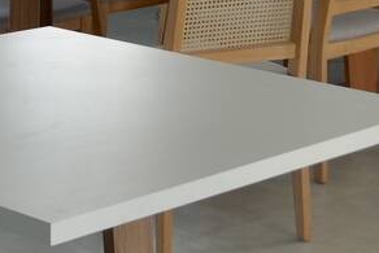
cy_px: -39
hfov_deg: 13.9
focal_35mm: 133
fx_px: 1401
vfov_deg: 10.2
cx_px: -286
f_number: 4
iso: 200
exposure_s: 1/160
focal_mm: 16
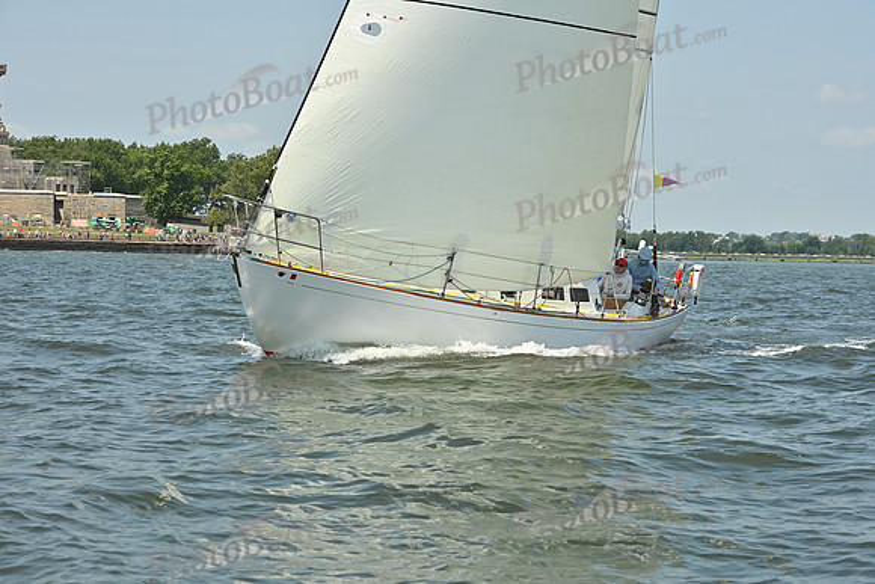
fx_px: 2309
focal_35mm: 95
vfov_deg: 14.4
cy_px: 292
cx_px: 438
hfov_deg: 21.5
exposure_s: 1/1250
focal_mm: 95
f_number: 9
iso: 320
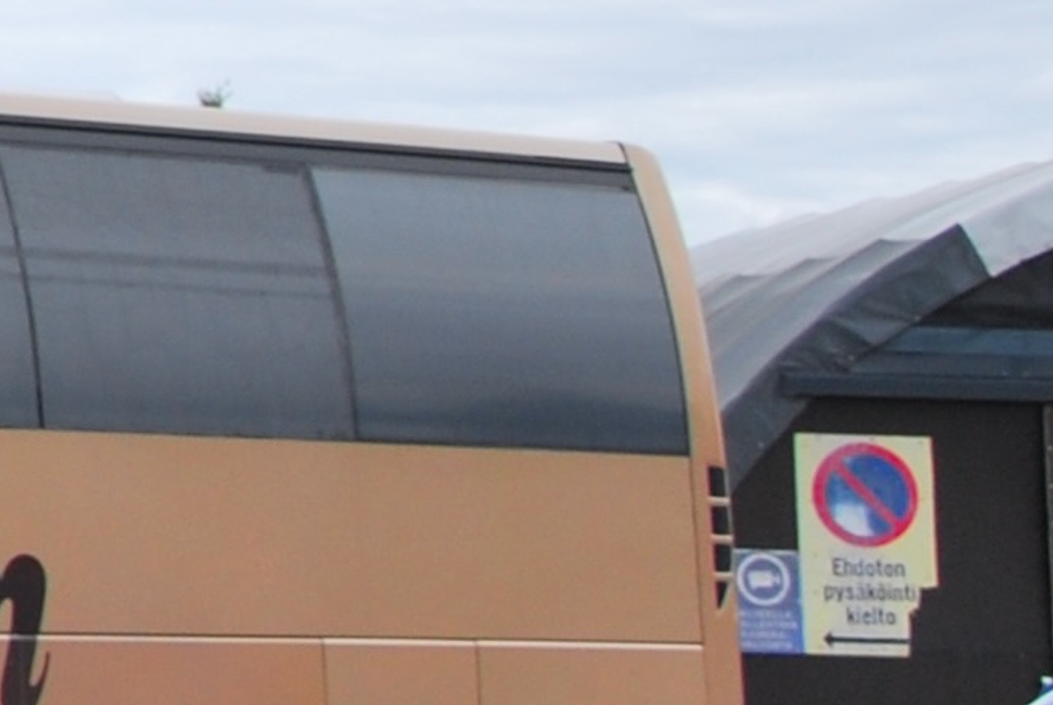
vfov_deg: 5.9
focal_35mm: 231
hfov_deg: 8.1
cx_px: -1641
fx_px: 6766
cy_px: -507
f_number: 8
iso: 200
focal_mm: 26
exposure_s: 1/400
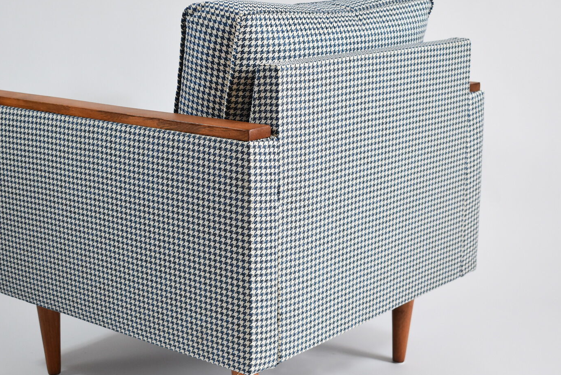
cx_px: 248
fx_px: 1056
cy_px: 186
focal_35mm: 68
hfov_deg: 29.7
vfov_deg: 20.1
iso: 800
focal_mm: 31
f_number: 4.5
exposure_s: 1/125
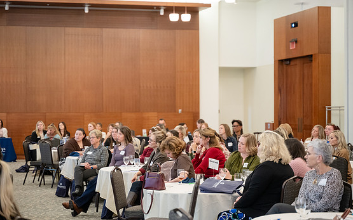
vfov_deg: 15.9
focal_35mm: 82
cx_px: 174
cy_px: 120
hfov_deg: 25.2
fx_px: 789
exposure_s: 1/320
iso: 3200
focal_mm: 75
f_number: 2.8
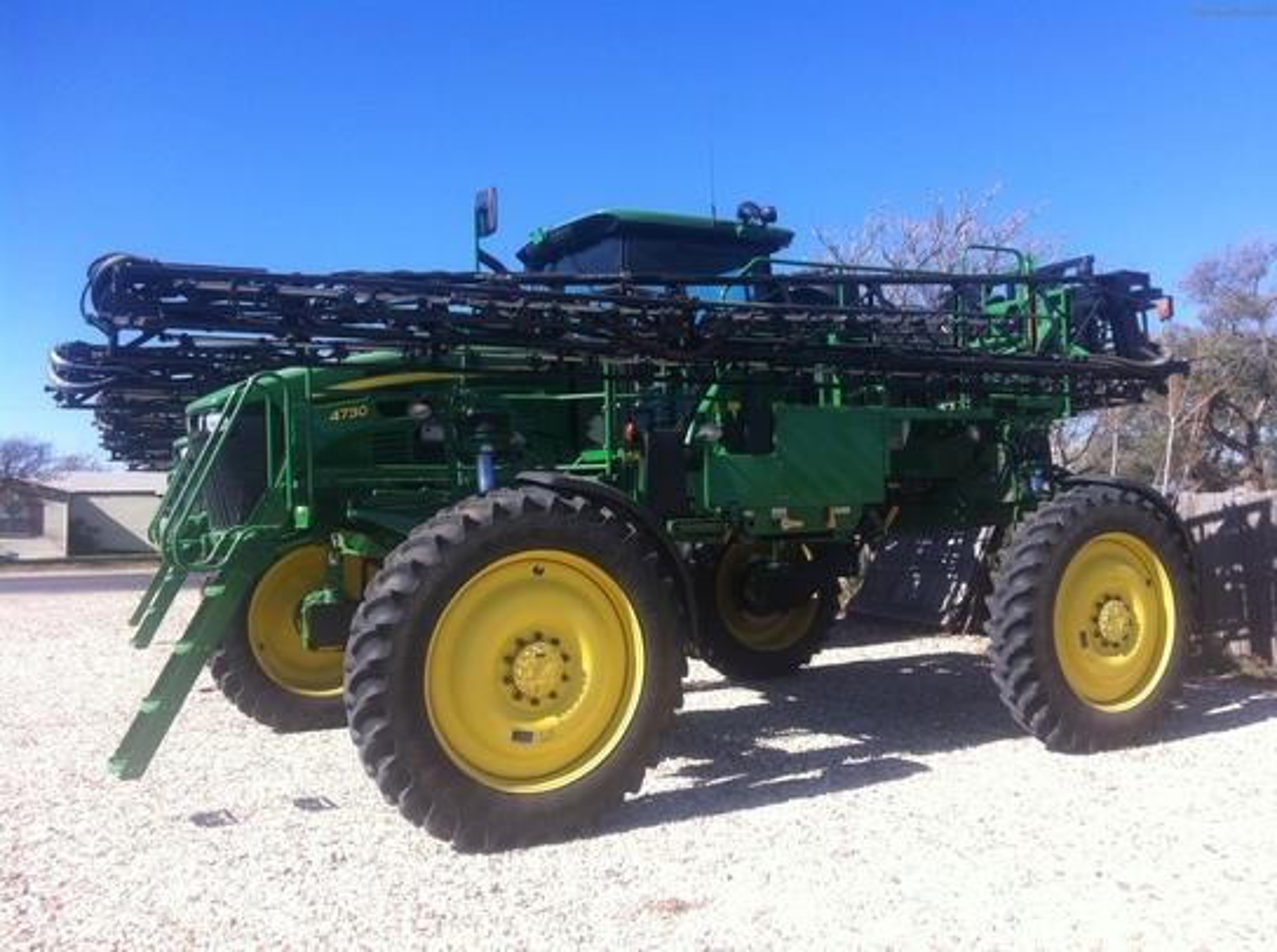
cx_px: 638
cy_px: 476
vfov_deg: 40.6
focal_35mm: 35
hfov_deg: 52.7
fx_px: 1289
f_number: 2.8
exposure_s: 1/914
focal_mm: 3.85
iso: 80
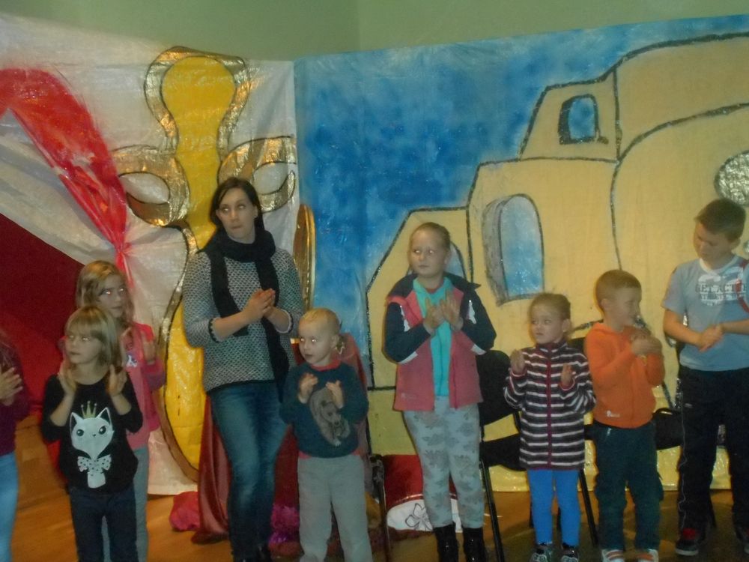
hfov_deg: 38.2
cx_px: 374
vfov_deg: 29.1
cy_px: 281
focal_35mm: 50
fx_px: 1082
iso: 1250
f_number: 4.5
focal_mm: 8.8
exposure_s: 1/60
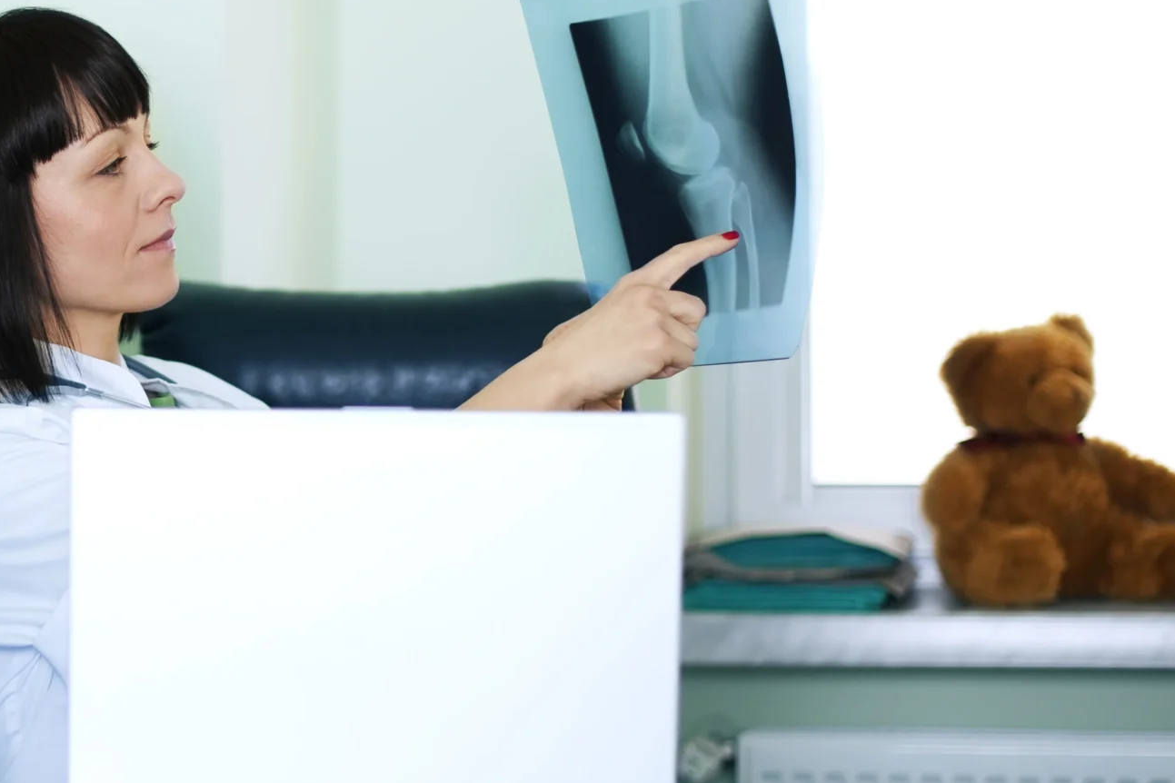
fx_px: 3231
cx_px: 127
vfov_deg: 13.8
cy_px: 306
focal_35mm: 99
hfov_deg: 20.2
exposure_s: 1/250
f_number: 2
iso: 100
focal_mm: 50
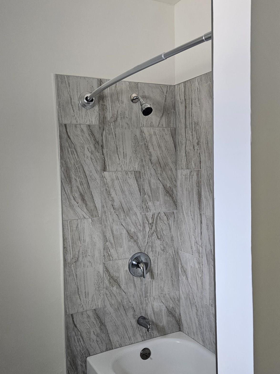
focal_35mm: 34
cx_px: 137
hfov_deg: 41.8
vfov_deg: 54.0
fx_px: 367
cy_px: 192
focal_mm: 5.4
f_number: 1.8
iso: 320
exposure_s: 1/120
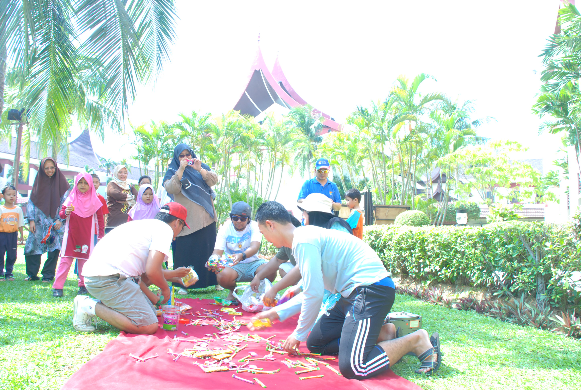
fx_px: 437
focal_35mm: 27
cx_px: 290
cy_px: 195
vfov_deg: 48.1
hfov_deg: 67.3
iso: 200
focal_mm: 18
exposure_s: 1/60
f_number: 5.6
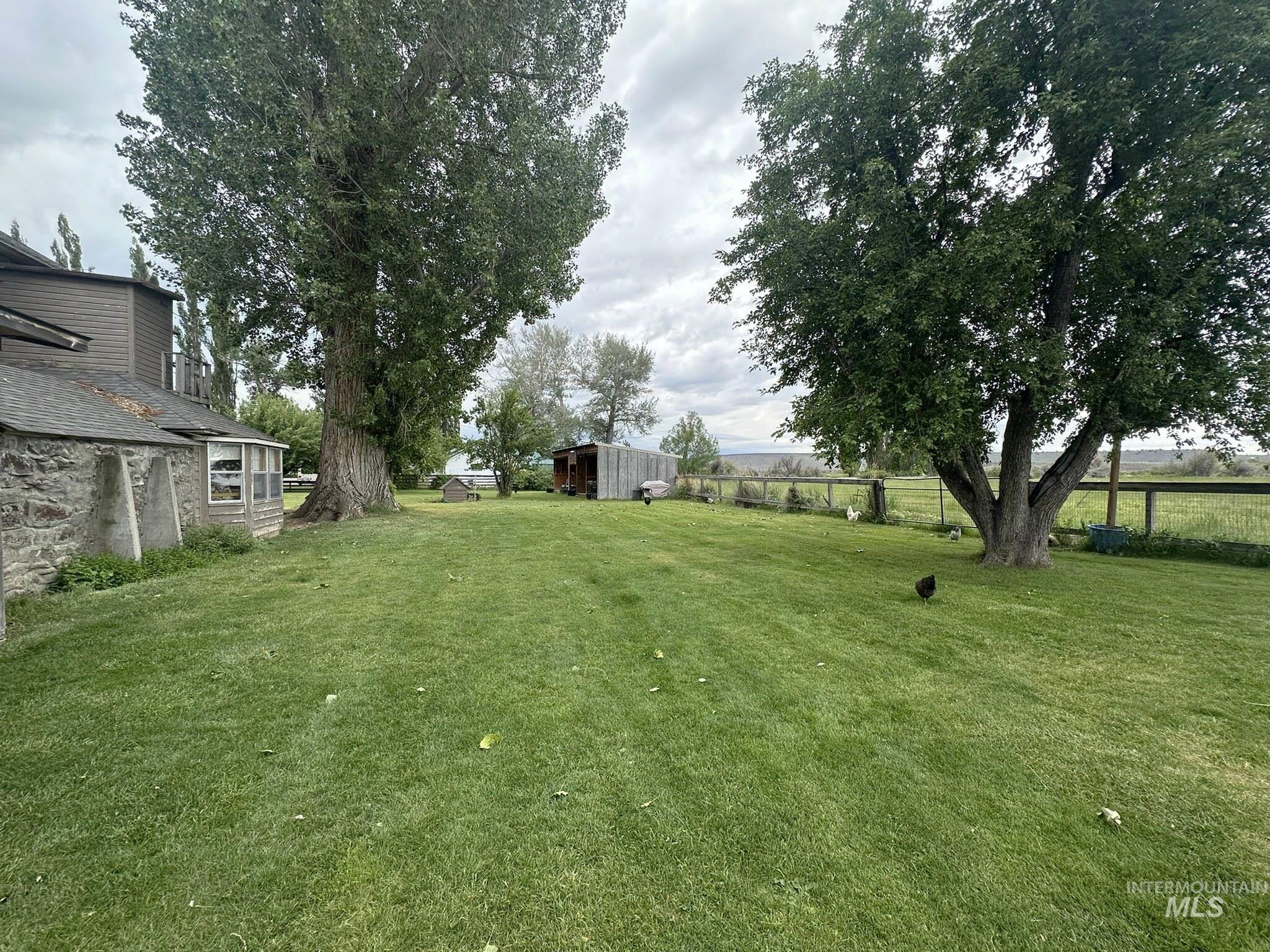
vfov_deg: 85.7
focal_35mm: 14
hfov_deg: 102.1
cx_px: 635
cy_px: 476
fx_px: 514
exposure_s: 1/818
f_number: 2.2
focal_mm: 2.22
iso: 40
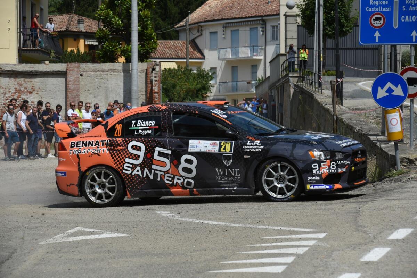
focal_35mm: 150
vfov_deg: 9.2
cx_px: 208
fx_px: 1738
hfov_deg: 13.7
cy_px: 139
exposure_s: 1/1250
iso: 320
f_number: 9
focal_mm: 150
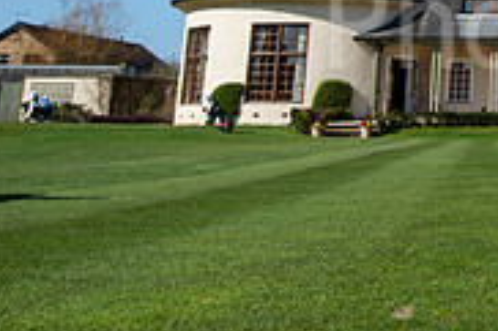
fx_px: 967
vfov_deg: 18.1
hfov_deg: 24.4
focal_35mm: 70
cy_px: -104
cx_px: 684
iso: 250
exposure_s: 1/1250
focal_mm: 22
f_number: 6.3
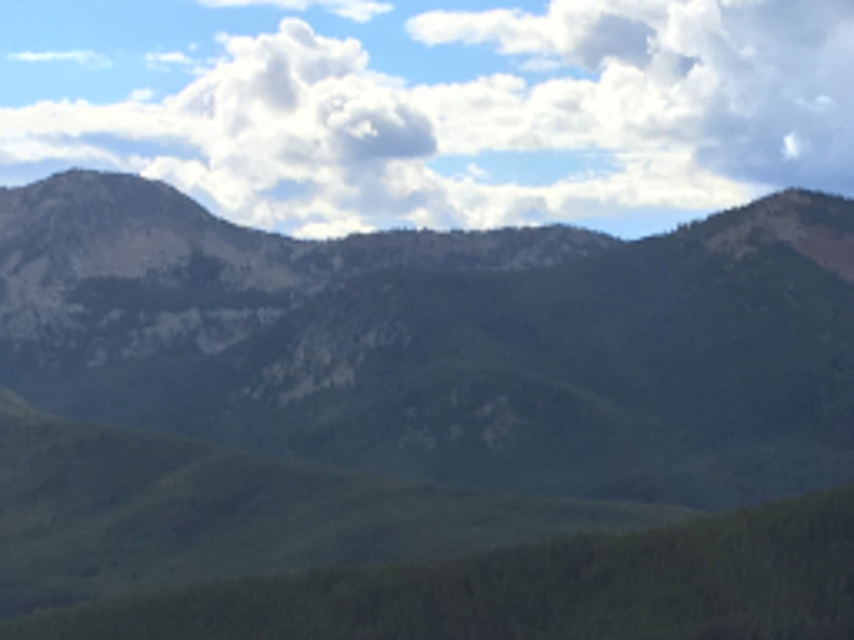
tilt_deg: -9.1
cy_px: 953
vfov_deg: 12.2
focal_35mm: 116
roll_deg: -1.4
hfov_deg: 17.0
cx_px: 434
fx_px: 2862
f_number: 2.2
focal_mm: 4.15
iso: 25
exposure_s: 1/1350
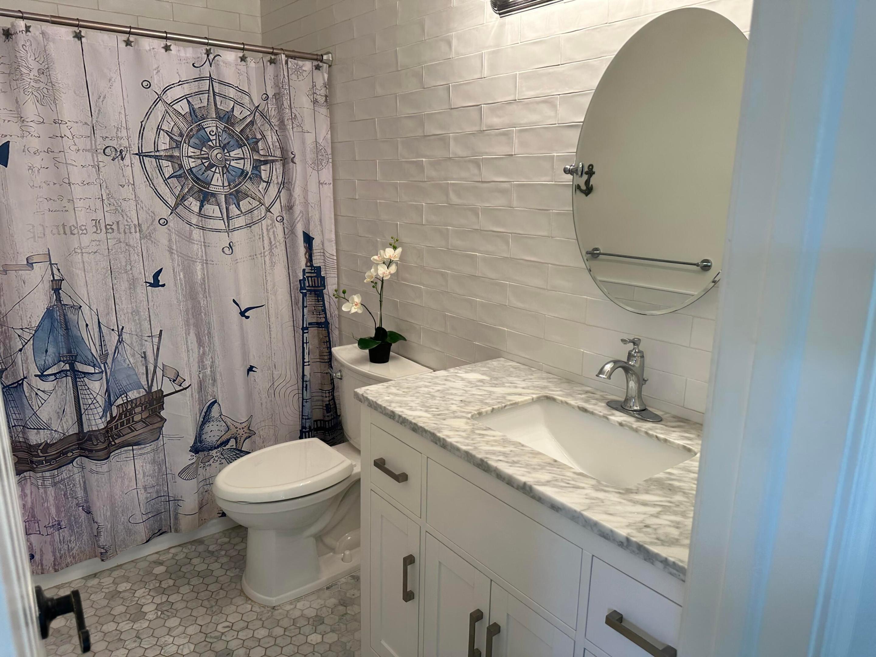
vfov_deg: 56.8
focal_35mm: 24
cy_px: 328
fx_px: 607
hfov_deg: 71.6
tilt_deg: -13.2
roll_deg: -0.7
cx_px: 438
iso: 80
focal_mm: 6.86
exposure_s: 1/120
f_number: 1.78
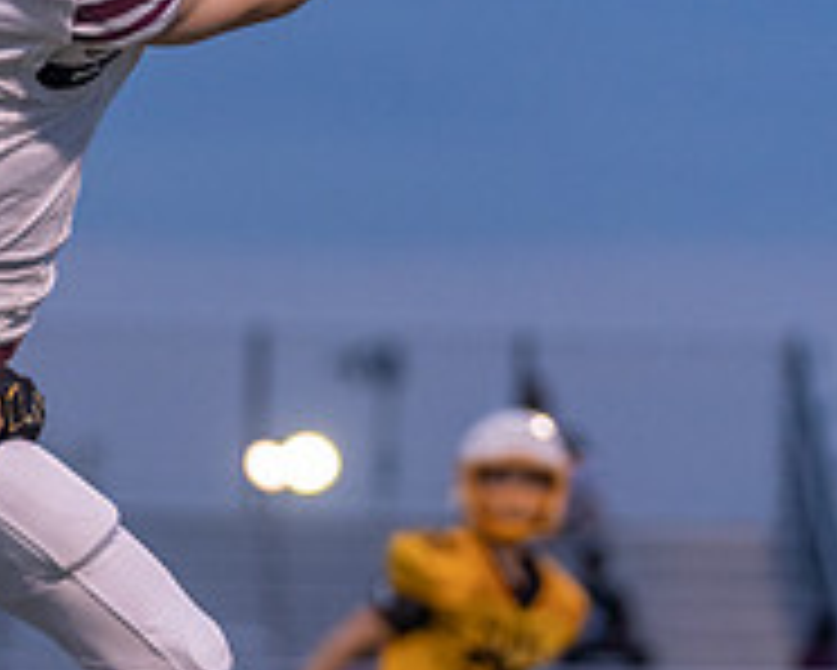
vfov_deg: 3.6
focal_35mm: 433
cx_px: -90
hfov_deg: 4.5
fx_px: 10732
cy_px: 339
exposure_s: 1/1250
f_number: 2.8
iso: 2000
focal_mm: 131
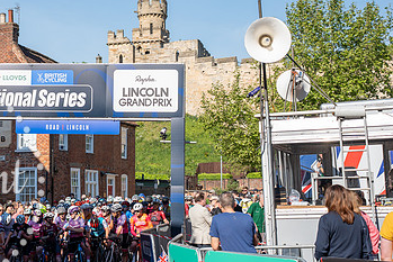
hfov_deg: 25.8
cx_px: 114
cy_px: 124
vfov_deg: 17.5
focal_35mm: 78
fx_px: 852
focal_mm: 46
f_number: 4.5
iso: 100
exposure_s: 1/500
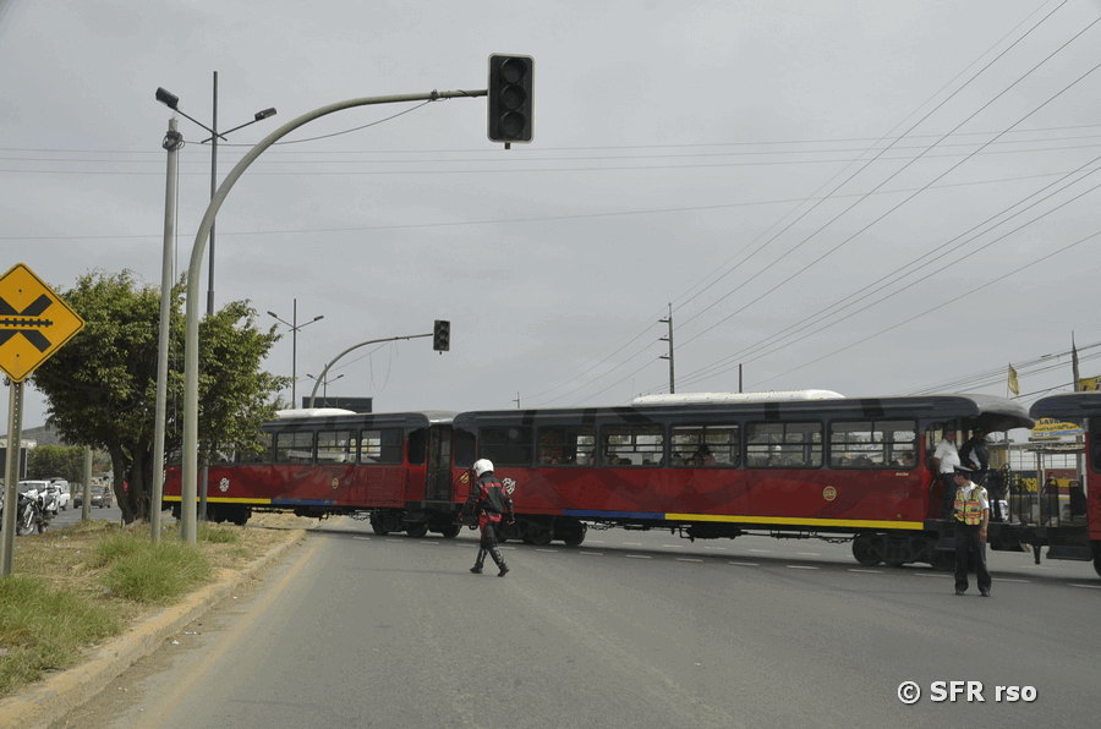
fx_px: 1190
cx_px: 550
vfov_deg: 34.1
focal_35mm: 39
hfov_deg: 49.6
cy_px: 364
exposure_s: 1/160
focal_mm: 26
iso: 200
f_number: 13
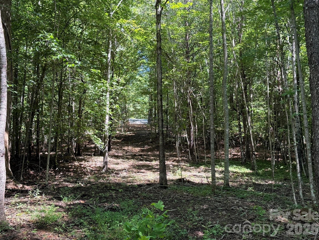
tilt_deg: +8.4
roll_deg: +0.0
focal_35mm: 49
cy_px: 118
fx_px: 452
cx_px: 158
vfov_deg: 29.7
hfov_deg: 38.9
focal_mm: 6.76
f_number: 1.78
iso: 50
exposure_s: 1/140
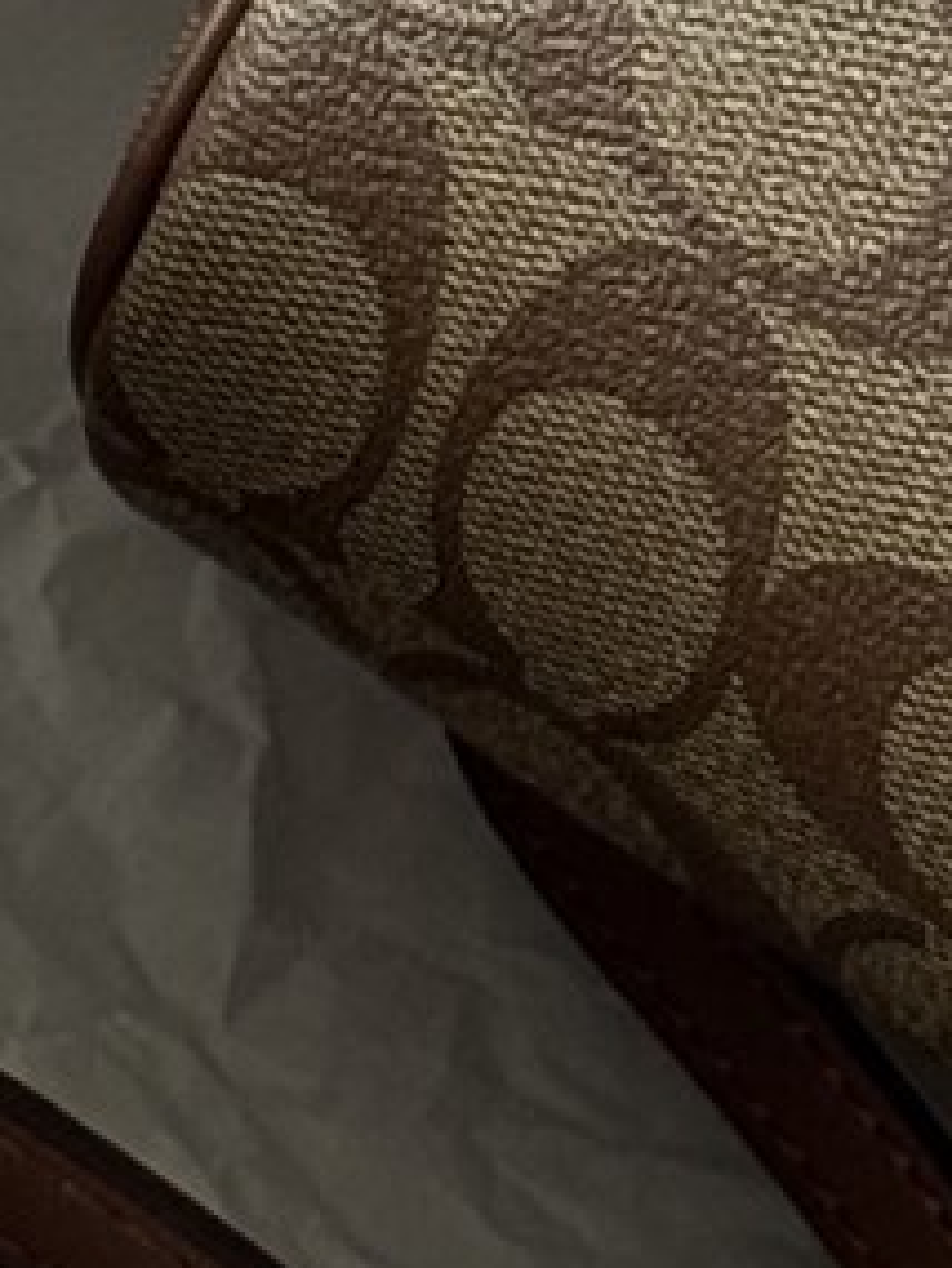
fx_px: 12348
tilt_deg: -59.6
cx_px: 1593
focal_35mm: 337
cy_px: -214
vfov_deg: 5.9
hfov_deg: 4.4
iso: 80
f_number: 1.78
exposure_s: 1/121
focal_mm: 6.76
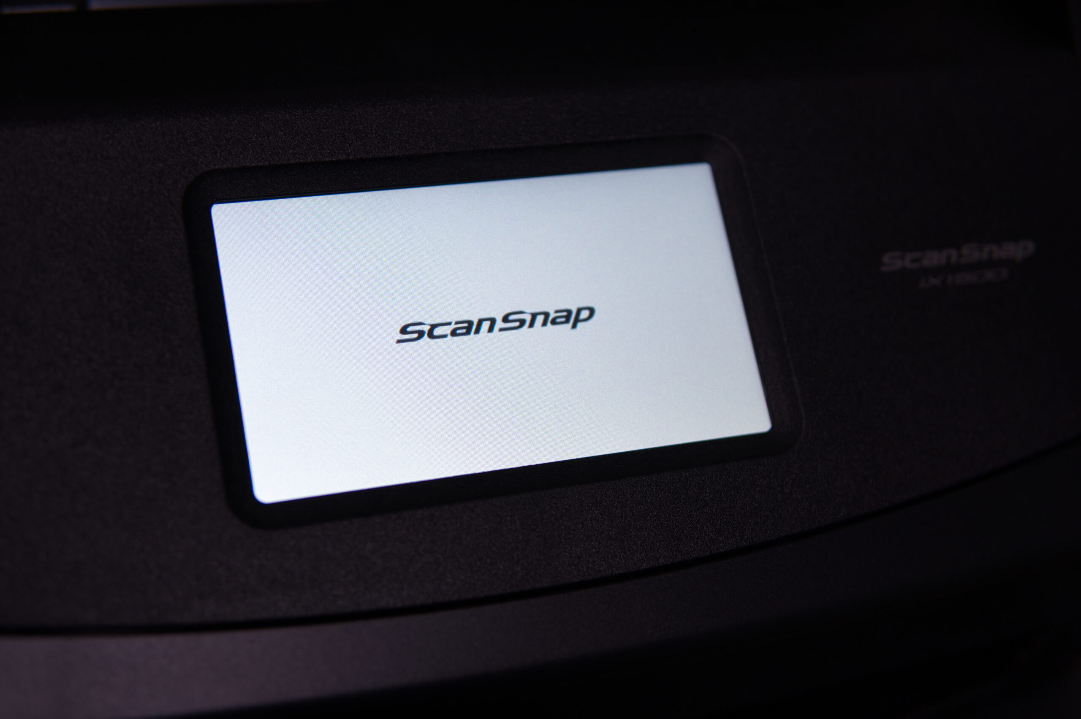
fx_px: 1350
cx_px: 540
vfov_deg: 29.8
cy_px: 360
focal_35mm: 45
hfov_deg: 43.6
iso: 160
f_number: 2.5
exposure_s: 1/125
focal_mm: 30
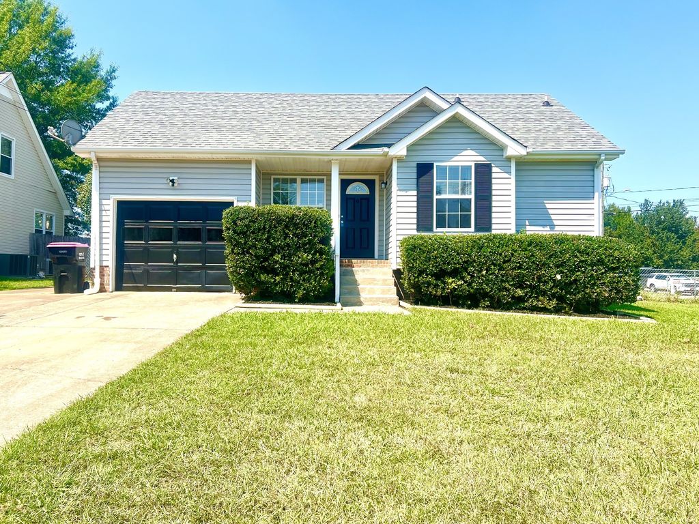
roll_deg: +0.3
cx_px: 350
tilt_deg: +2.3
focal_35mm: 26
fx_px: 525
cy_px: 262
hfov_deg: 67.3
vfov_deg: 53.1
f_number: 1.5
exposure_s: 1/3460
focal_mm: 5.7
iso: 50
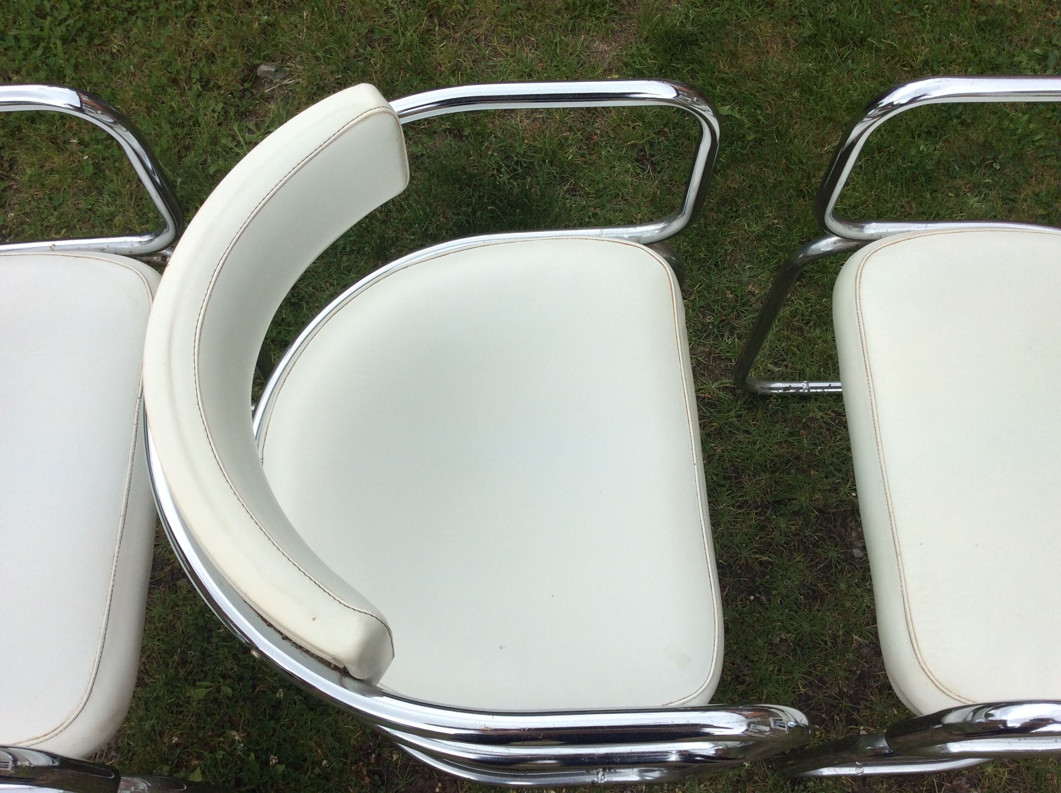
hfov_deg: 56.9
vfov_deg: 44.1
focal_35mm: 32
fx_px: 979
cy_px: 396
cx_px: 530
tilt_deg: -68.4
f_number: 2.4
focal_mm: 3.3
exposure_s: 1/590
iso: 32
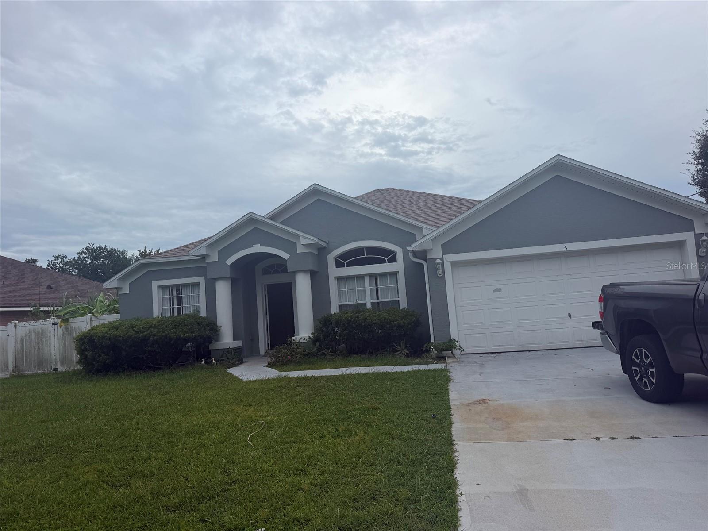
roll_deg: +3.5
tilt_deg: +3.6
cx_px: 354
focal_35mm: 24
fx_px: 491
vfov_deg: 56.8
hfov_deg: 71.6
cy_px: 266
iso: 80
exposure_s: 1/2232
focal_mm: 6.76
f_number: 1.78
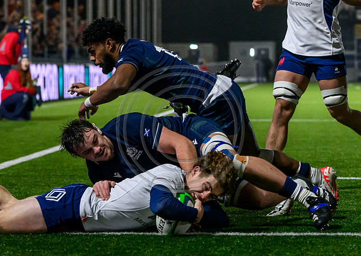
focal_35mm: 185
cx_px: 214
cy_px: 226
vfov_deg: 7.7
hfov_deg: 10.9
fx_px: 1893
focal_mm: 96
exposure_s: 1/1600
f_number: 3.5
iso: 6400
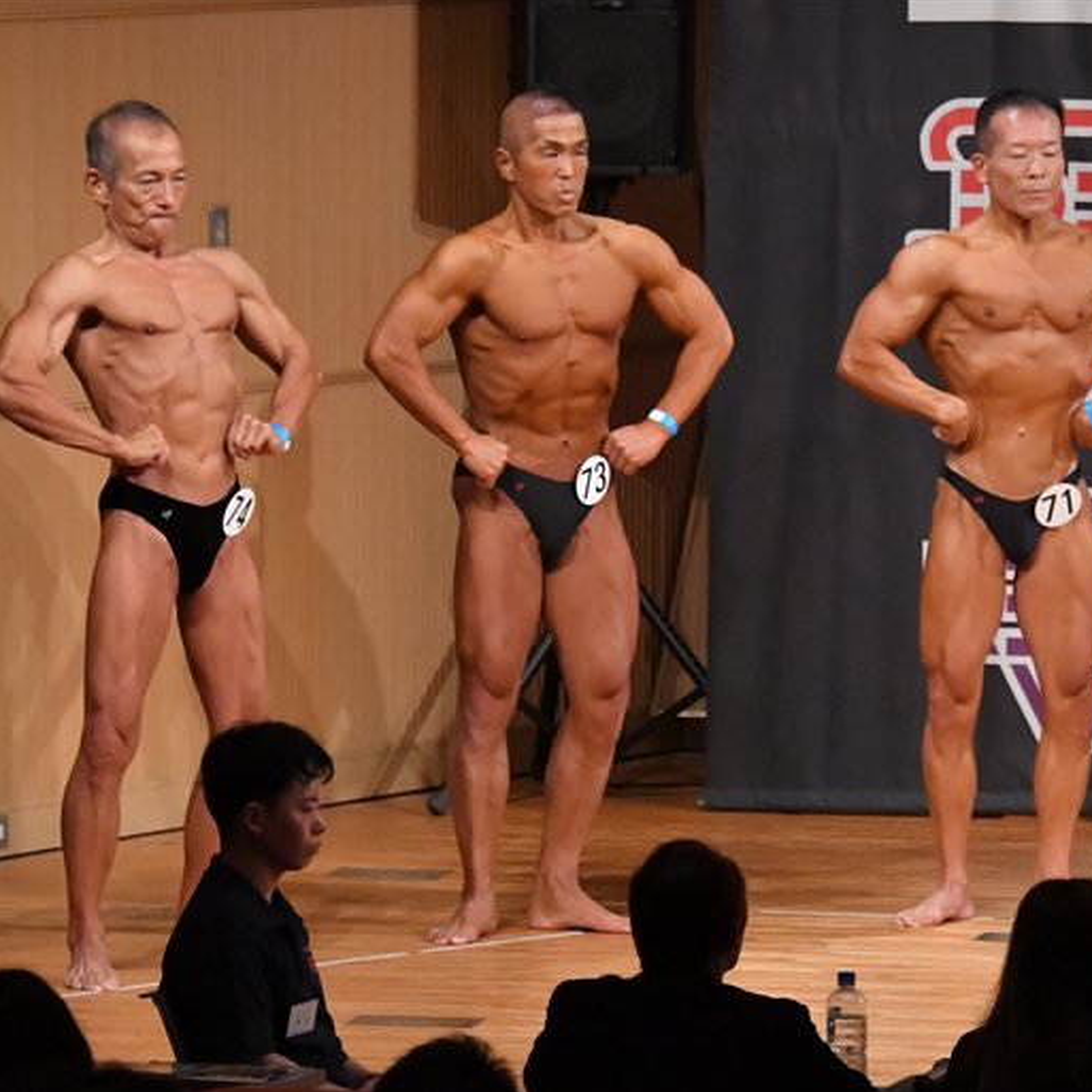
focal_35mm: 327
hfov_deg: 5.4
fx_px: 11671
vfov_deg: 5.4
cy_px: 547
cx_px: 446
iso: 9000
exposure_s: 1/400
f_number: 5.6
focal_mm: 170
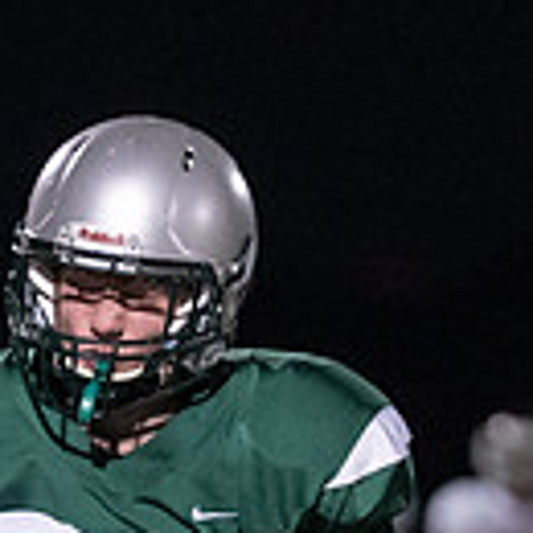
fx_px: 18135
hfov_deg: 1.7
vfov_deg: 1.7
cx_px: -202
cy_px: 959
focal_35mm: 1041
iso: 4000
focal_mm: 200
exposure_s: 1/1000
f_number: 2.8
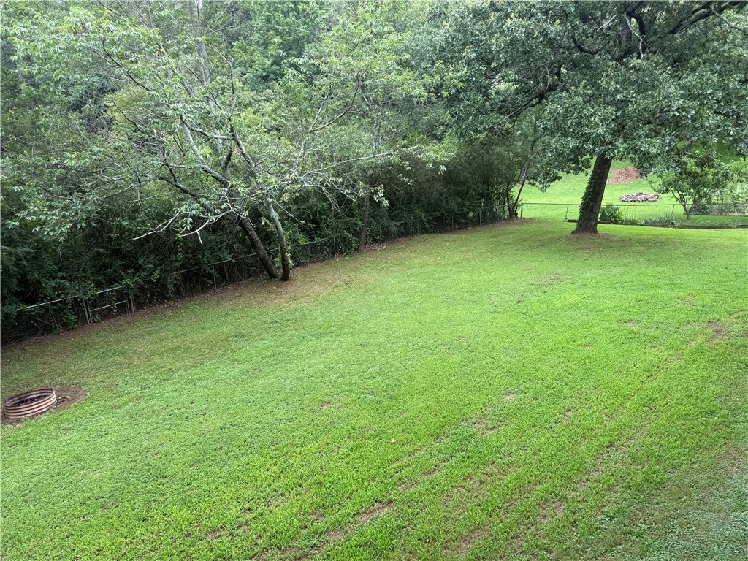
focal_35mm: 24
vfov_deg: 56.8
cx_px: 374
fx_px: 519
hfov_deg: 71.6
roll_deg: +0.2
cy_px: 280
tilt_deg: -19.6
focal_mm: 6.76
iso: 80
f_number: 1.78
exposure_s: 1/504
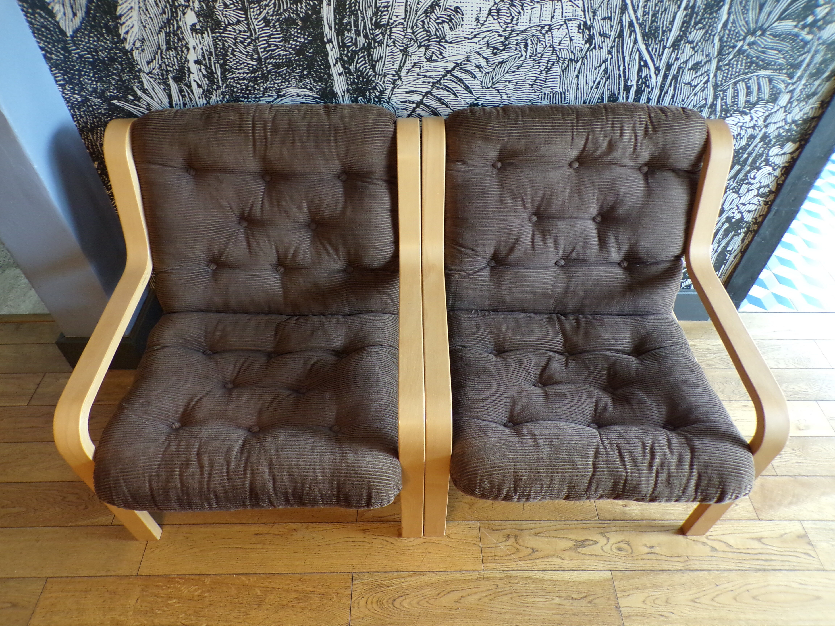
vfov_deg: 56.8
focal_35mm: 24
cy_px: 313
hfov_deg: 71.6
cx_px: 418
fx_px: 579
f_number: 3
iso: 200
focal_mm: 4.3
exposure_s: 1/18
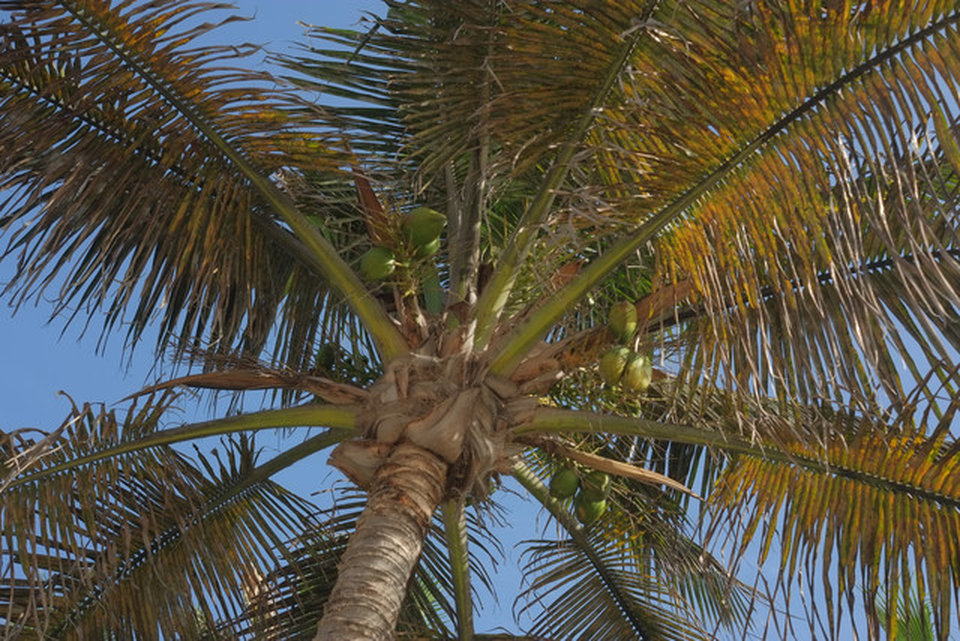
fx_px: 1094
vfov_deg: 32.6
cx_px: 480
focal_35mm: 41
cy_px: 320
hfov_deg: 47.4
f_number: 5.6
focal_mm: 27
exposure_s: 1/320
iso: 200
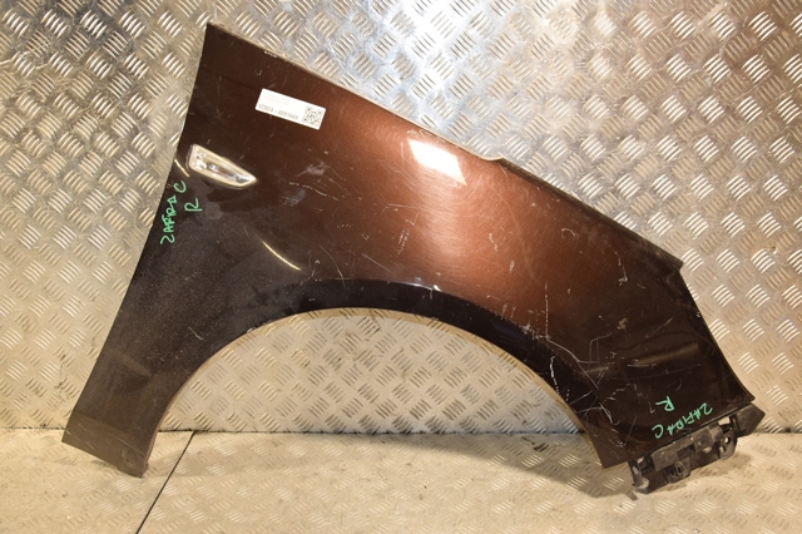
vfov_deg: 39.9
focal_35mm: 33
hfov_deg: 57.2
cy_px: 267
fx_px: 735
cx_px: 401
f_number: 5.6
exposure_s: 1/200
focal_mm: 22
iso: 800
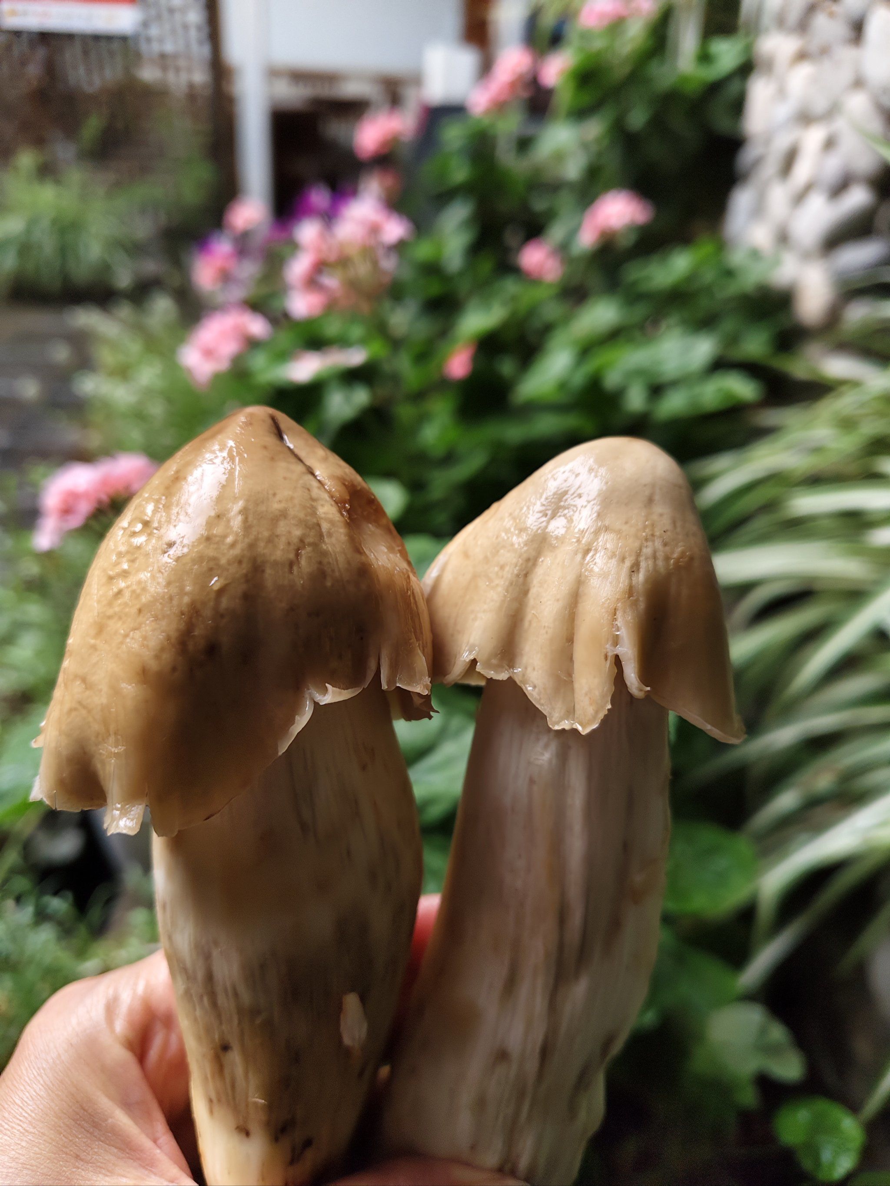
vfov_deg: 71.6
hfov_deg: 56.8
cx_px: 445
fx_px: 823
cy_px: 593
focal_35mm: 24
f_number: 1.88
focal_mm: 5.56
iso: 95
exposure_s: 1/120
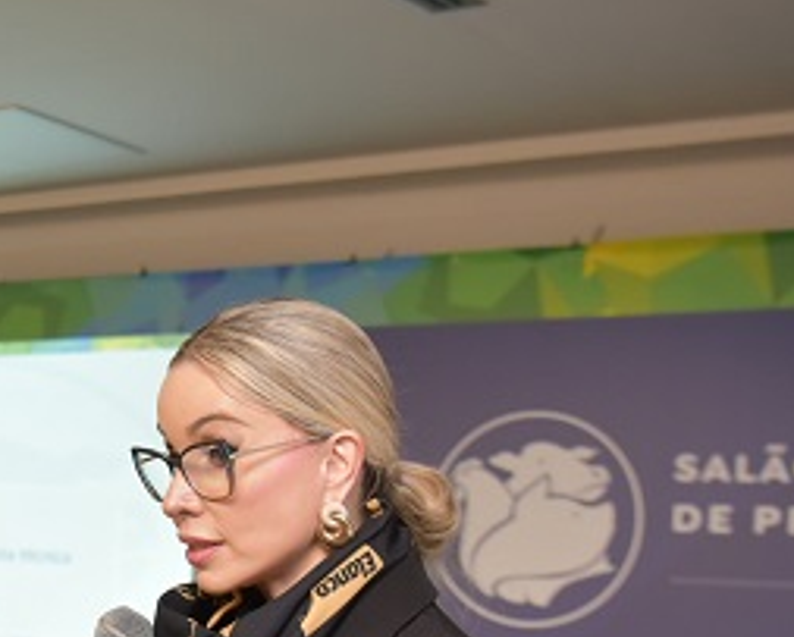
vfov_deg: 18.2
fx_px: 1953
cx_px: -220
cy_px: 577
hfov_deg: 21.0
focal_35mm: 83
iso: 1600
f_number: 3.5
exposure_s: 1/125
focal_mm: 28
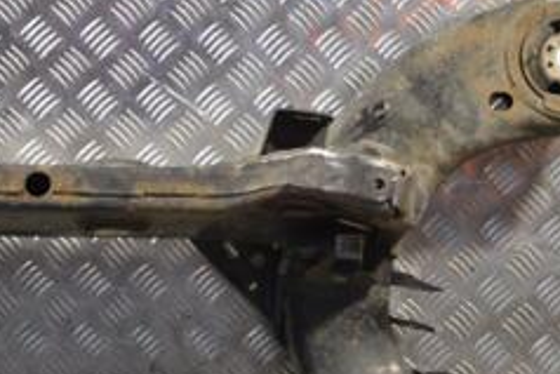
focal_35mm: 136
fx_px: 2117
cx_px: 14
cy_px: 296
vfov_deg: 10.1
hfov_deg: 14.8
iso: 400
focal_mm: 36
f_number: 5
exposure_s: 1/50
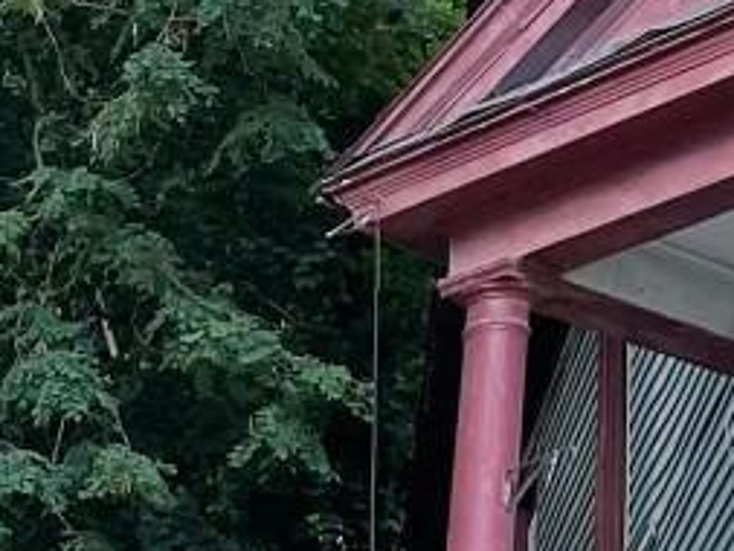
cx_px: -638
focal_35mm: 154
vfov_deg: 8.7
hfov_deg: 11.7
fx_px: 3267
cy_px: 1335
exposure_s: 1/317
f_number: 1.6
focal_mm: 5.1
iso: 32
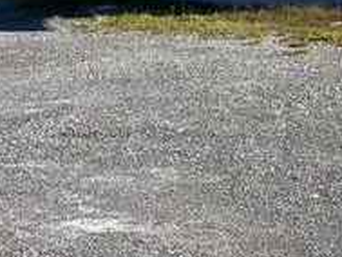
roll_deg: -0.3
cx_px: 565
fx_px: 1394
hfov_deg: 13.0
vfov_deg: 10.0
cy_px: -183
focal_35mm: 141
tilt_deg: +1.3
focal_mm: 4.25
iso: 32
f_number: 1.8
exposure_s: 1/3731
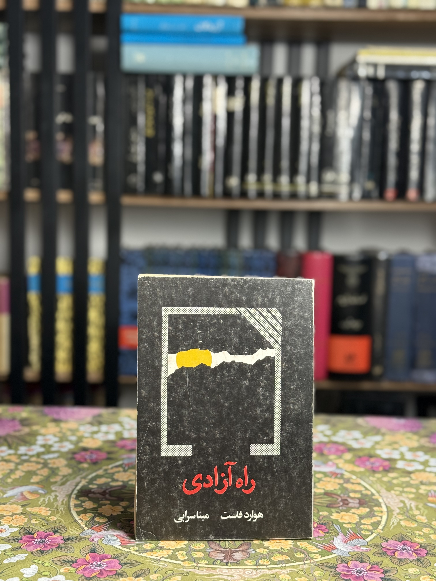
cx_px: 218
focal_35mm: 48
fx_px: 806
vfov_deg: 39.7
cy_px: 290
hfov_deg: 30.3
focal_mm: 6.76
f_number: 1.78
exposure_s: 1/100
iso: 200
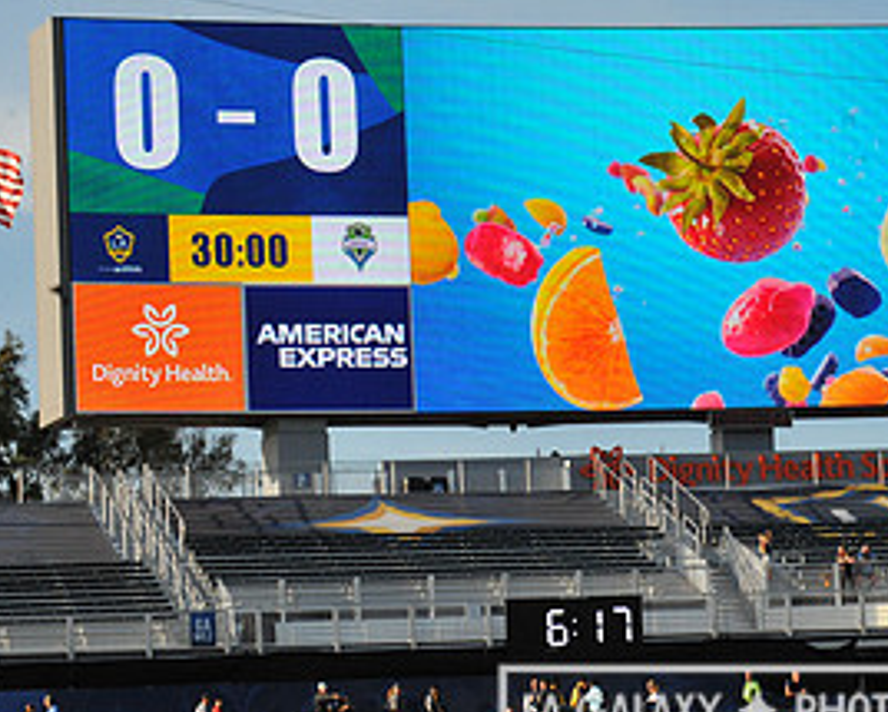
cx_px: 732
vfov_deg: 7.3
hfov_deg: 9.0
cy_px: 212
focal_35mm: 213
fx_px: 5604
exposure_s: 1/1000
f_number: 16
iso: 1600
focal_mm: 105
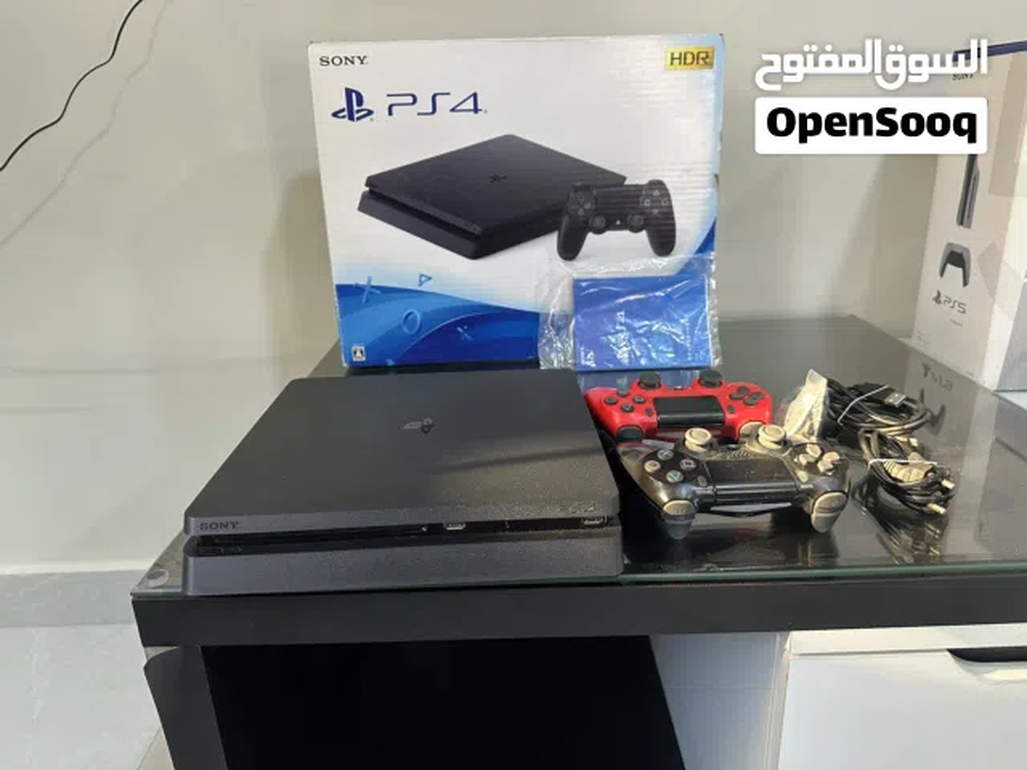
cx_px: 514
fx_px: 712
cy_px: 385
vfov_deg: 56.8
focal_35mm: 24
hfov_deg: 71.6
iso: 250
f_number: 1.78
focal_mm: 6.86
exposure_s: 1/89
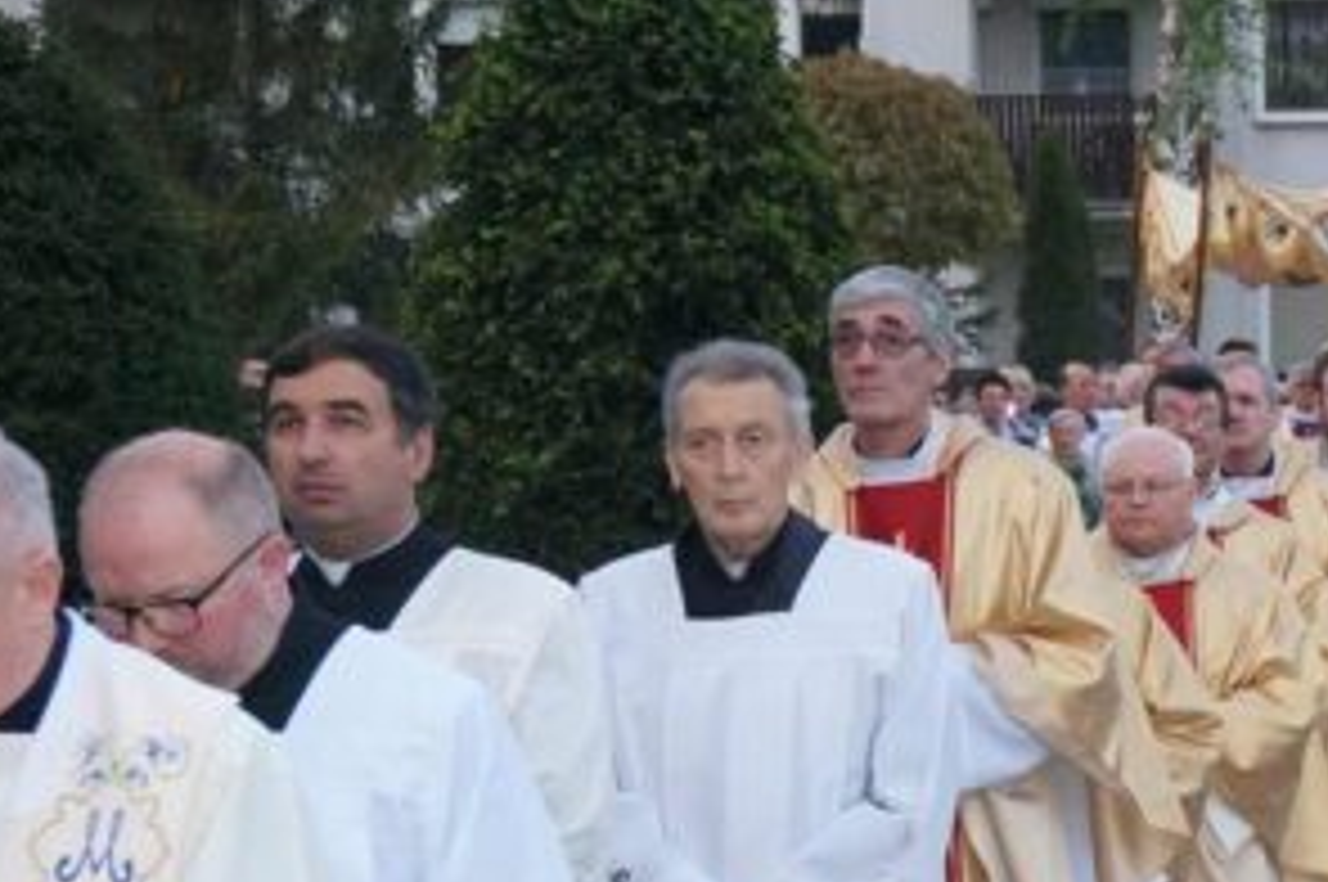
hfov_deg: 14.0
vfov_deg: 9.7
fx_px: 5186
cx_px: 1769
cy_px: 734
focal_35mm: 141
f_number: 4.5
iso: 800
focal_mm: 27
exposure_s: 1/160
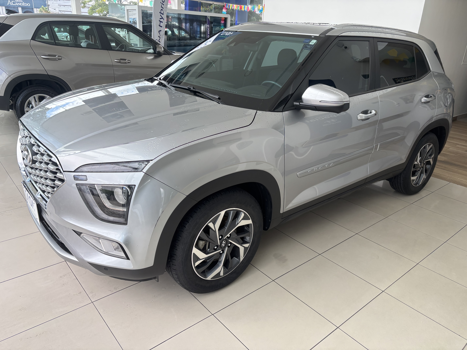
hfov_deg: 67.3
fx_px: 351
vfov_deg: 53.1
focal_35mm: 26
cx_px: 234
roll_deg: -2.7
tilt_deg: -20.7
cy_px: 175
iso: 50
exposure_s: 1/466
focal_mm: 5.96
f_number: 1.6
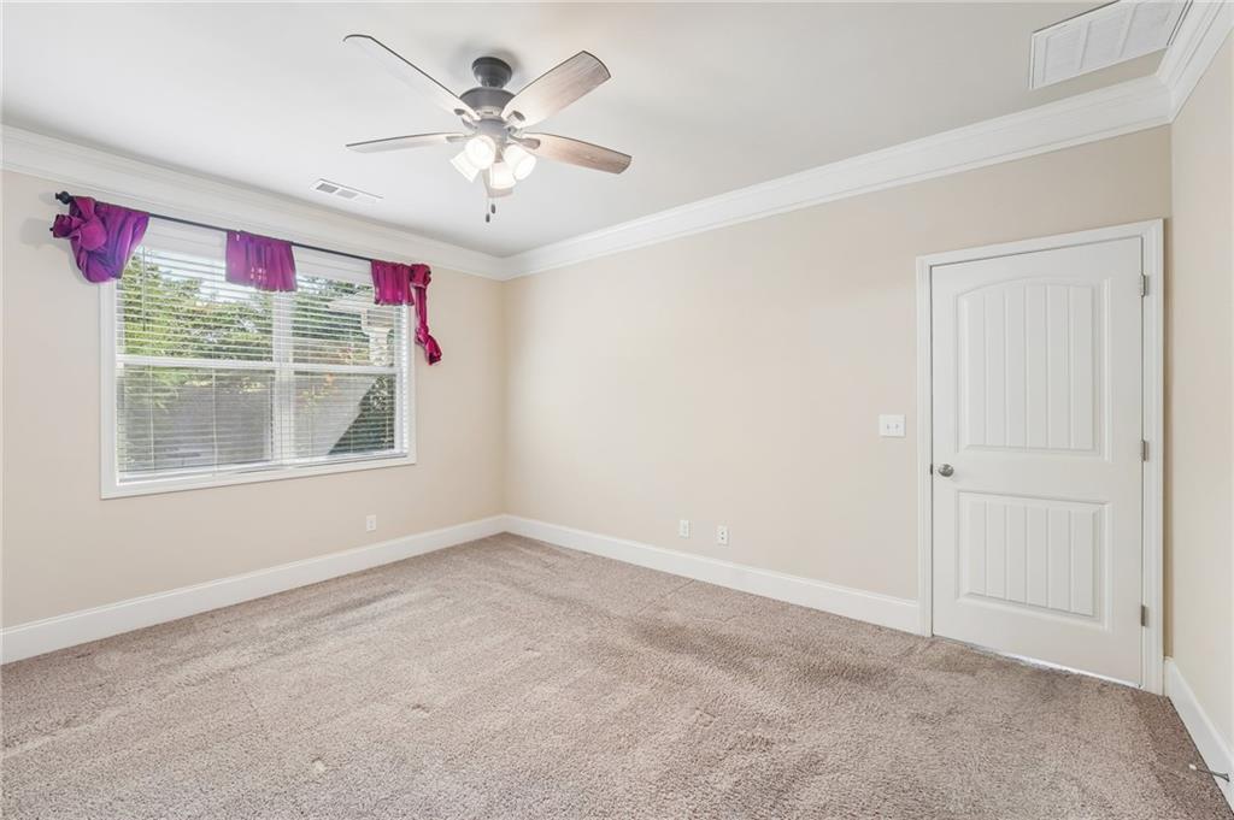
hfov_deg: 104.3
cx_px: 617
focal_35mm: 14
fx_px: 479
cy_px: 410
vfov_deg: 81.1
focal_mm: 14
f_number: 8
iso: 320
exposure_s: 1/20
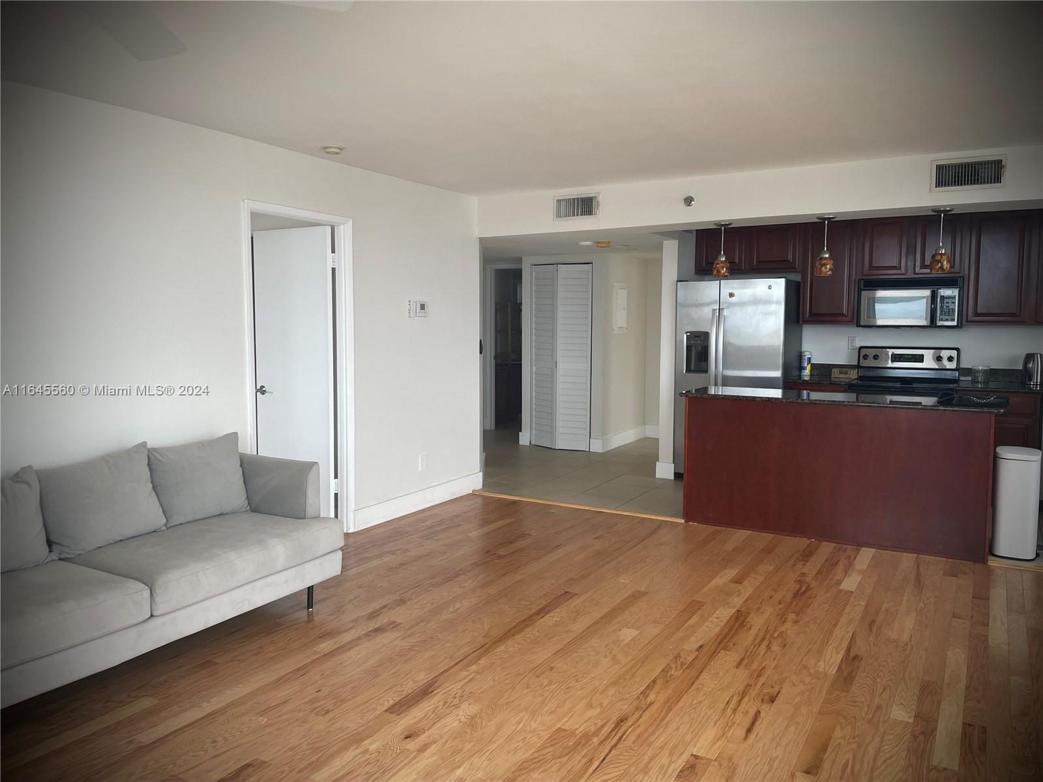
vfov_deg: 53.1
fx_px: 783
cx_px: 522
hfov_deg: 67.3
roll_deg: -0.2
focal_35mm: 26
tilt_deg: -4.4
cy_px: 391
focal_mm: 4.2
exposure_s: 1/121
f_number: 1.6
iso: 50
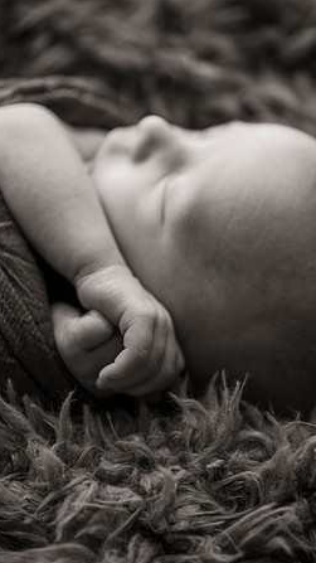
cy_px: 281
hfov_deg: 12.7
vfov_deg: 22.5
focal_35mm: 95
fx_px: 1417
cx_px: 142
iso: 1000
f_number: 3.5
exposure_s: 1/320
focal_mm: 90
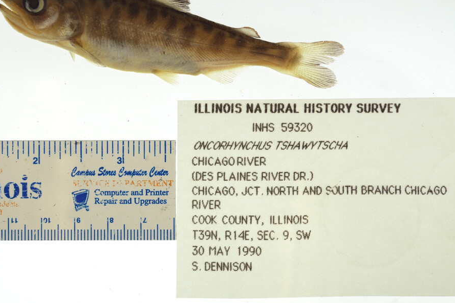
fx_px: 1024
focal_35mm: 81
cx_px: 163
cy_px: 122
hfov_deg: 25.0
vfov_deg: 16.8
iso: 100
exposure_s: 1/160
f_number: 10
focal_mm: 60
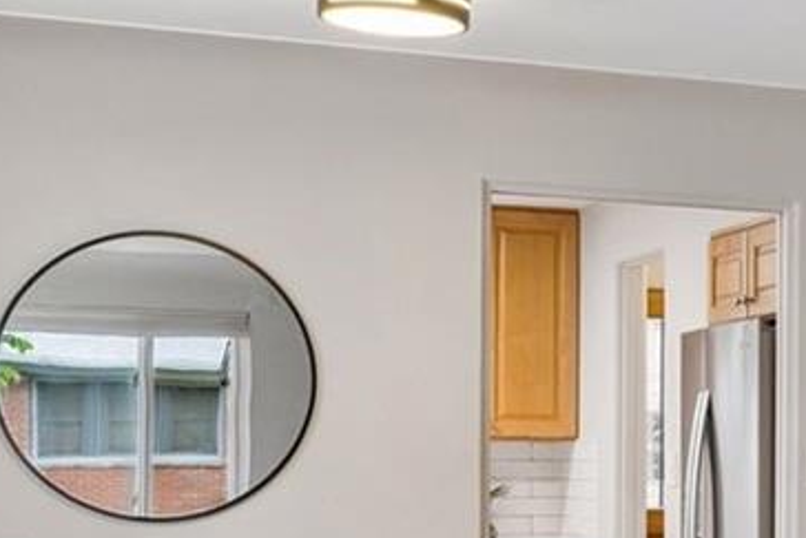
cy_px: 538
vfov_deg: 13.4
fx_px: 2262
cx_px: 1313
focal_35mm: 101
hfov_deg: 17.5
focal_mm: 23
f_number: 9
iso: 400
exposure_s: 1/2.5
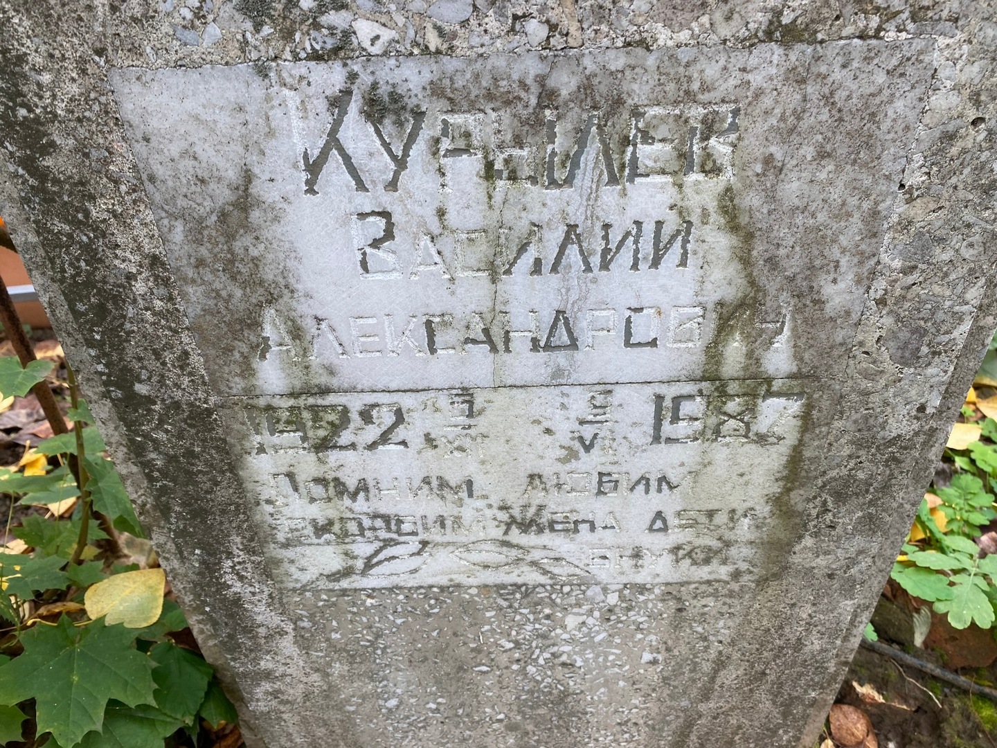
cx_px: 498
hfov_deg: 67.3
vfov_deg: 53.1
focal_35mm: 26
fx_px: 749
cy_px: 374
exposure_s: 1/137
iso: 32
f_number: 1.8
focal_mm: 4.25
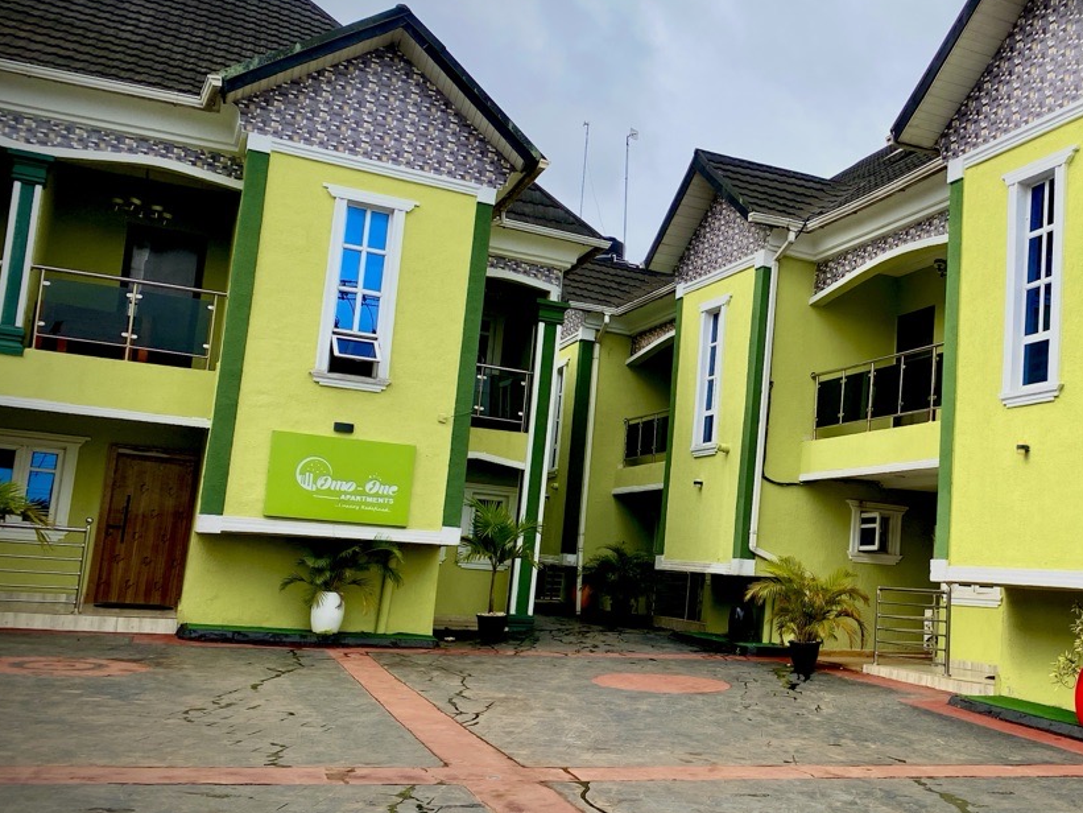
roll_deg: -3.3
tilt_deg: +6.4
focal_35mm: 38
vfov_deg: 37.7
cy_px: 450
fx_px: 1189
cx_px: 785
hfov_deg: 47.5
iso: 32
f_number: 1.8
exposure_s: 1/2967
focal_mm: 4.25
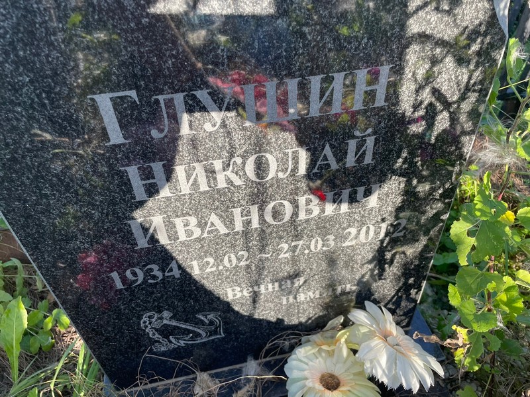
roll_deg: -0.4
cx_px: 265
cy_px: 198
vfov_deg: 53.1
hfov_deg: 67.3
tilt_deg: -43.4
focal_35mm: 26
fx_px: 398
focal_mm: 4.2
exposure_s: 1/413
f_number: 1.6
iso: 32
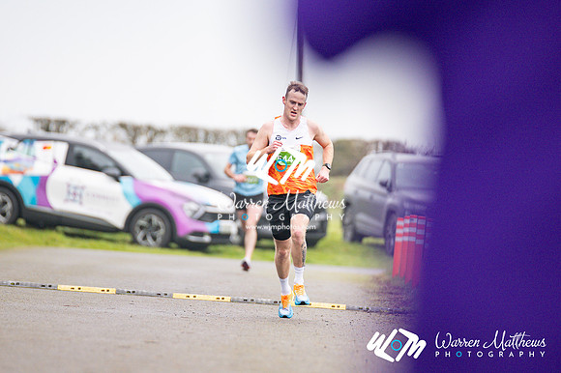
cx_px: 280
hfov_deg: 4.6
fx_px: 7008
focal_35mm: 450
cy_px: 186
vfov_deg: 3.1
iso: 250
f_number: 2.8
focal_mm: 300
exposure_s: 1/1600
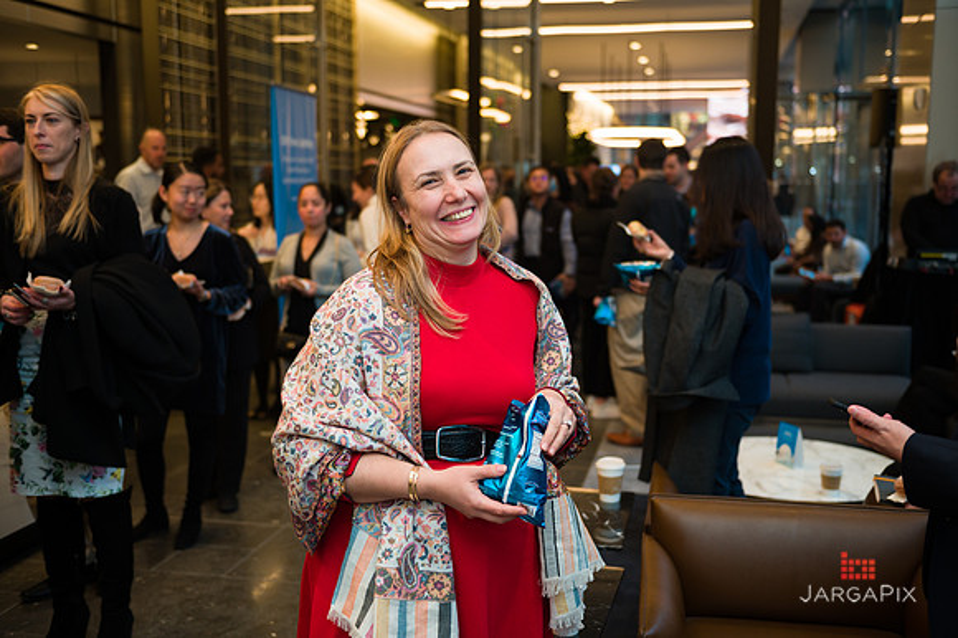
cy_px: 319
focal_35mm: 38
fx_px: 1011
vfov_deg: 35.0
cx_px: 479
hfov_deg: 50.7
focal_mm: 38
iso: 400
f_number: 3.2
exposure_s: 1/200
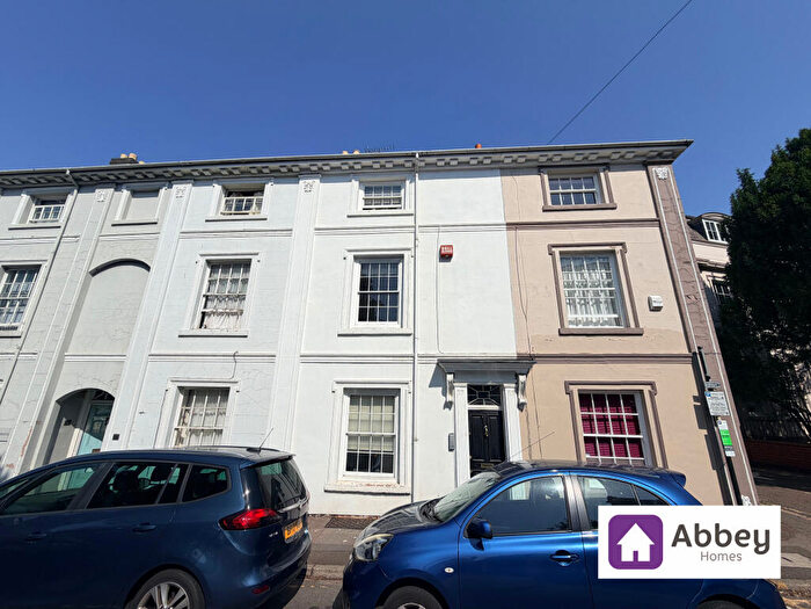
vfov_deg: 85.7
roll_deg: -1.6
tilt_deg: +17.4
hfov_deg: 102.1
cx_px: 406
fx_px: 328
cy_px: 304
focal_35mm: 14
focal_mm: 2.22
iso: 20
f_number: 2.2
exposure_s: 1/2320
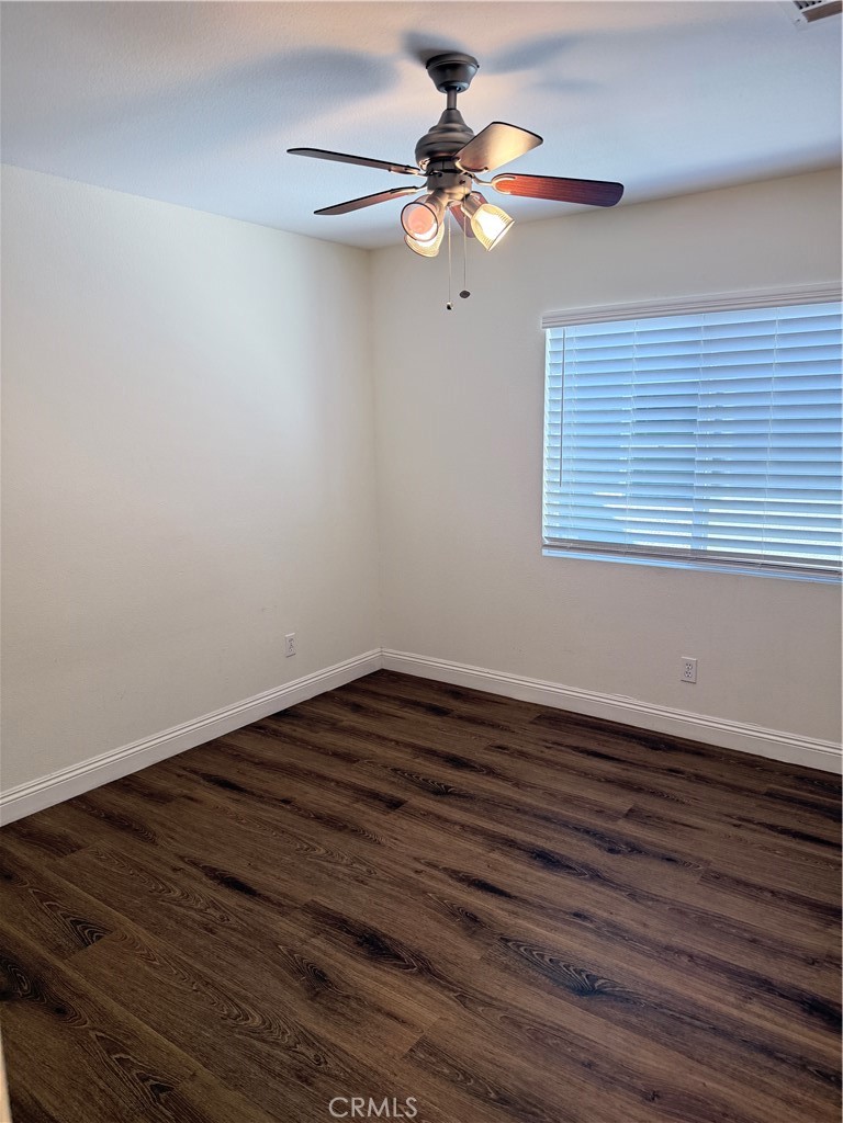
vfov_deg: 71.6
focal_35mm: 24
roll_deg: +0.7
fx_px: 779
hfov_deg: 56.8
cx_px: 422
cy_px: 562
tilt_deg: -9.6
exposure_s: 1/160
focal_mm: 6.76
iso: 200
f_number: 1.78
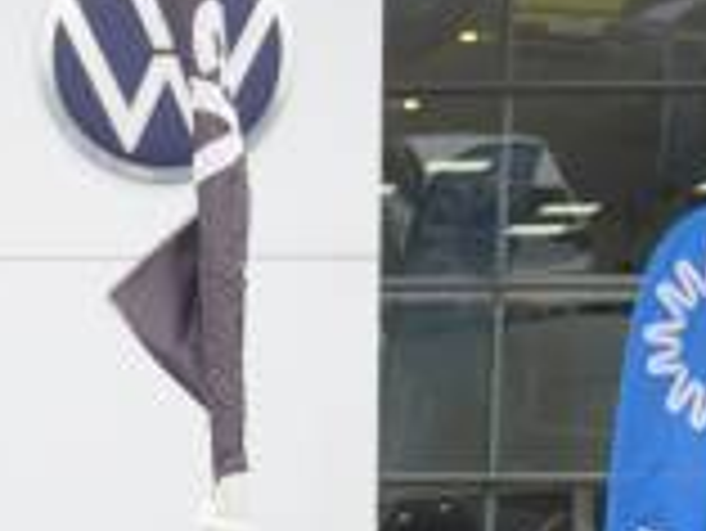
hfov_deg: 10.4
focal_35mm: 182
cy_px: 788
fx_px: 3714
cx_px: -459
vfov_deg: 8.0
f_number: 5
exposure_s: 1/160
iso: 200
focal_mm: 31
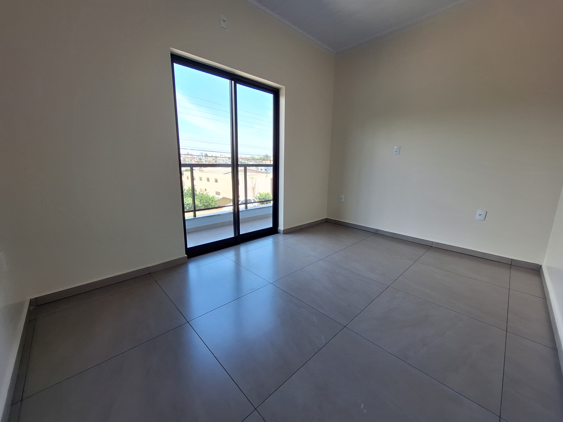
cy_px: 211
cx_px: 282
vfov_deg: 89.9
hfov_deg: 106.2
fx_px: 211
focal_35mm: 13
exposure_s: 1/224
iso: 40
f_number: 2.2
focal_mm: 1.74
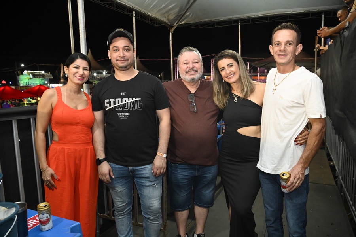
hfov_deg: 63.7
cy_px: 118
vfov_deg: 44.9
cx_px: 178
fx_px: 287
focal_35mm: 29
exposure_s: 1/60
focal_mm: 29
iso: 3600
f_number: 4
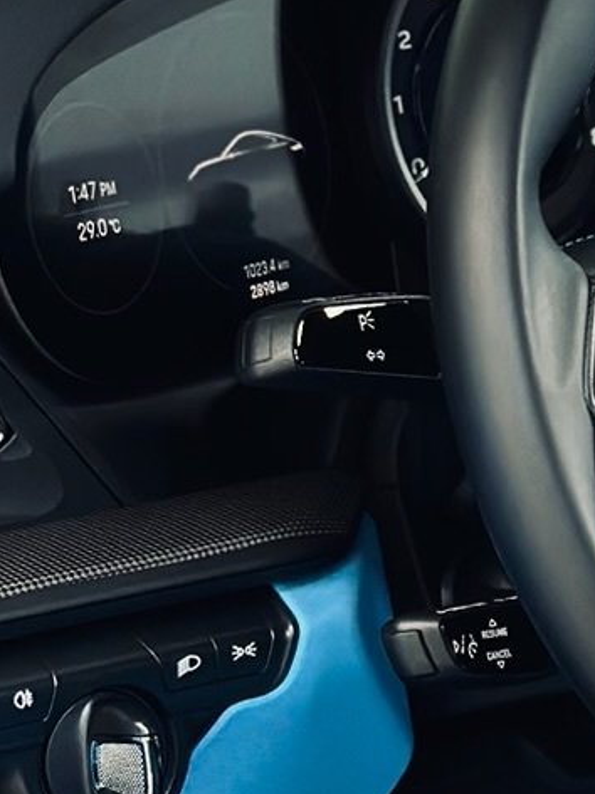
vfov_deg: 9.4
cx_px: 1153
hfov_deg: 6.9
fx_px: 4773
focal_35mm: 208
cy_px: 1004
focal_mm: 6.86
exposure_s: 1/63
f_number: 1.78
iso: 125
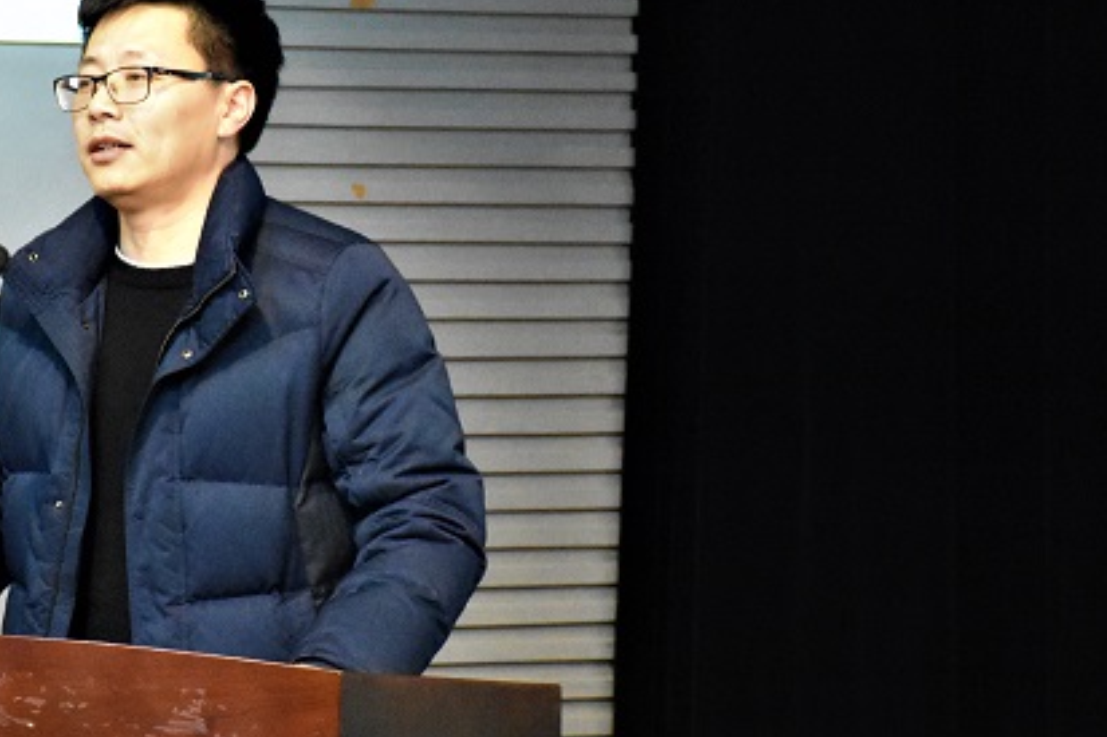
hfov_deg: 8.3
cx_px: 324
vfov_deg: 5.6
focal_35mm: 247
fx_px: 7591
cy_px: 315
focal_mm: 85
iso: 14400
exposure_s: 1/125
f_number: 5.3
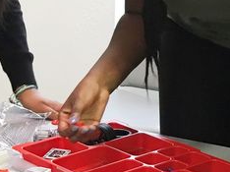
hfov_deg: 15.3
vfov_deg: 11.7
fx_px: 843
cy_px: 86
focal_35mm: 127
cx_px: 12
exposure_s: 1/15
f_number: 2.2
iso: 50
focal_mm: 4.15
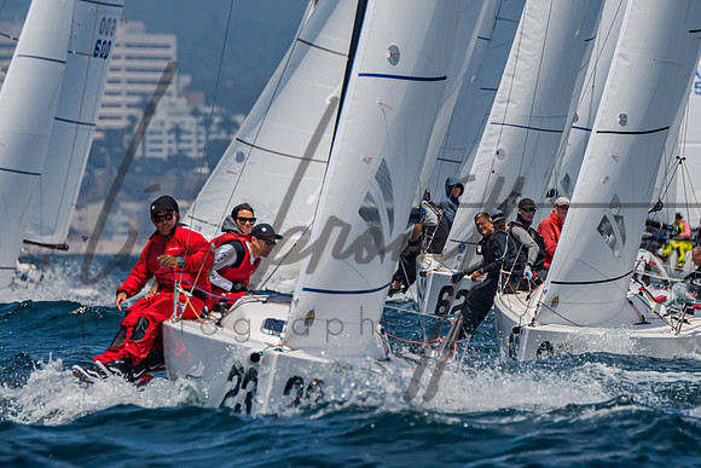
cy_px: 266
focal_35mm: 799
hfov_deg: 2.6
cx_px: 329
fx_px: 15555
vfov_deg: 1.7
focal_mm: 390
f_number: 6.3
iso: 400
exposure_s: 1/2500
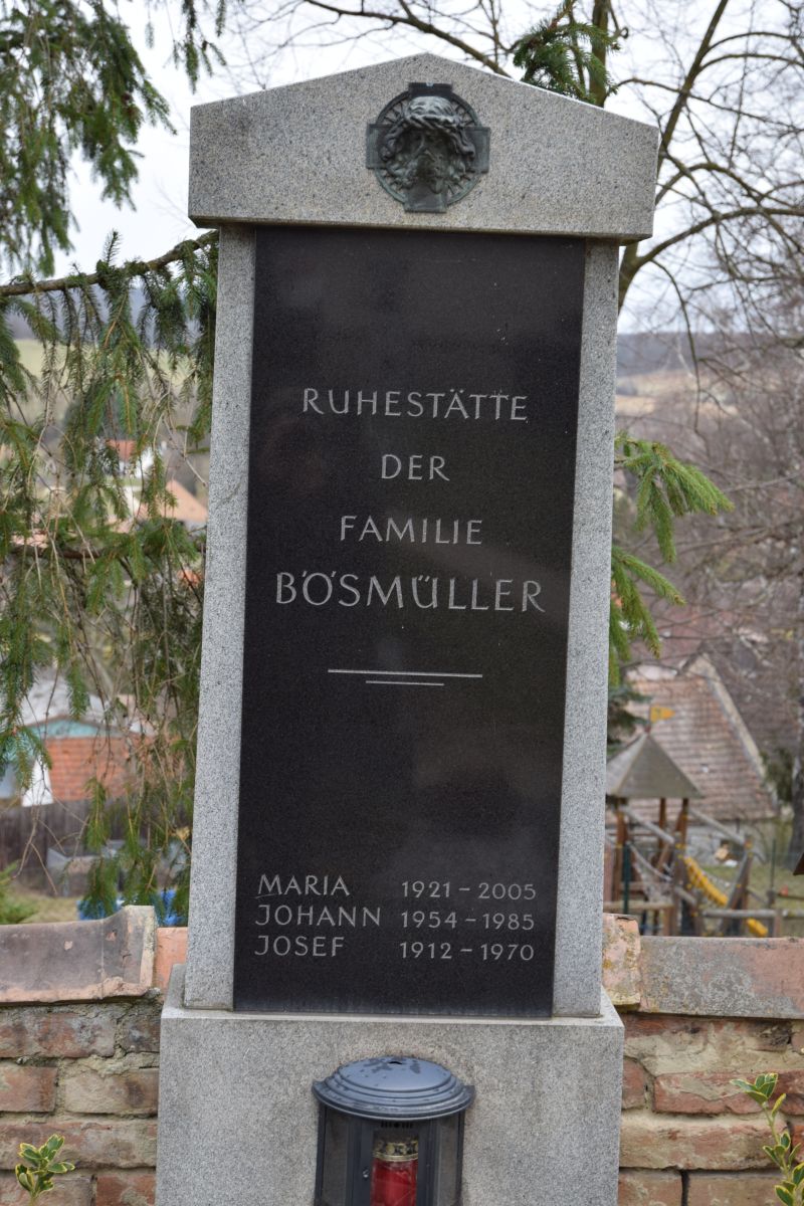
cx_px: 402
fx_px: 2110
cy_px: 603
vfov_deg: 31.9
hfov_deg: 21.6
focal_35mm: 63
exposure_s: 1/125
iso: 400
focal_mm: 42
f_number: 5.6
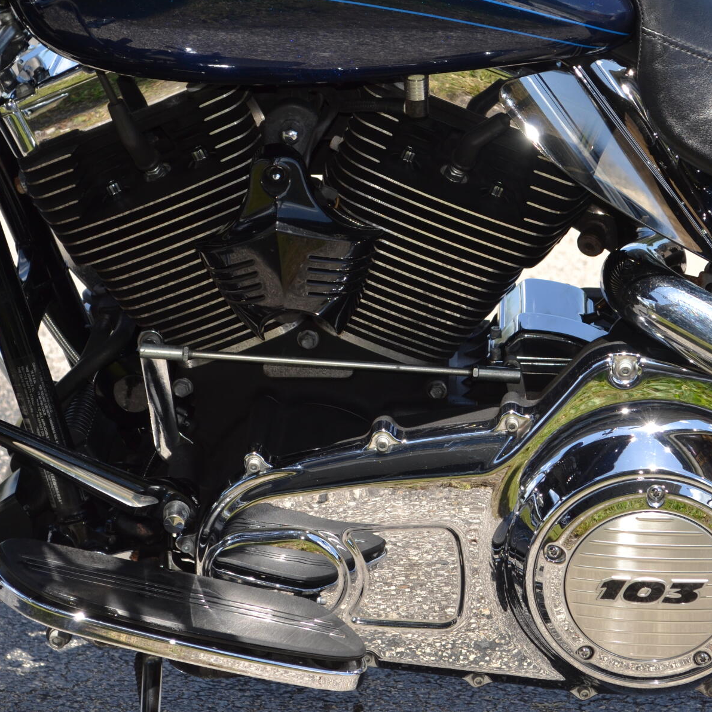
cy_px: 362
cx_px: 408
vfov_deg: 14.8
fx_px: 2739
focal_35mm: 118
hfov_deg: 14.8
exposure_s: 1/200
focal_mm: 55
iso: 100
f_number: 8
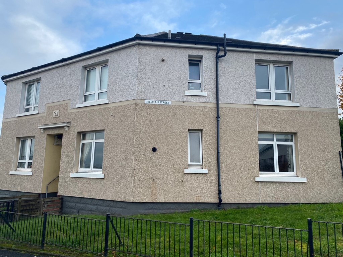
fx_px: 258
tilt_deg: +11.5
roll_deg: -1.8
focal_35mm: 26
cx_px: 172
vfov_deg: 53.1
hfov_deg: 67.3
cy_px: 128
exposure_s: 1/772
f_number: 1.8
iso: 32
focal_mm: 4.25
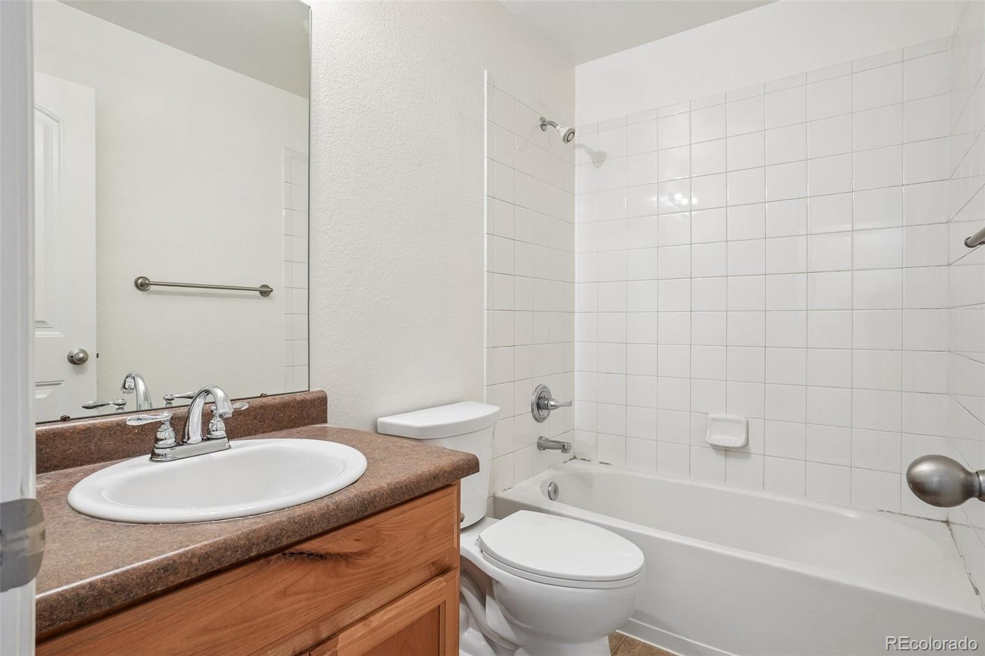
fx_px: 492
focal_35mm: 18
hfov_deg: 90.0
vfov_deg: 67.4
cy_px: 328
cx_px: 492
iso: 400
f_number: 8
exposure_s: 1/10
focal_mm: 12
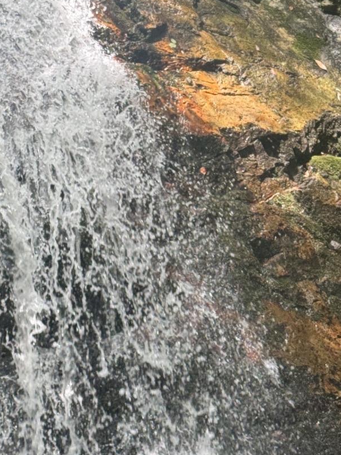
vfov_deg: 16.4
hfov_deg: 12.2
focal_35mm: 120
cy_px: 188
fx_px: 1576
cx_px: -13
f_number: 1.78
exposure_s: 1/121
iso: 50
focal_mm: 6.76
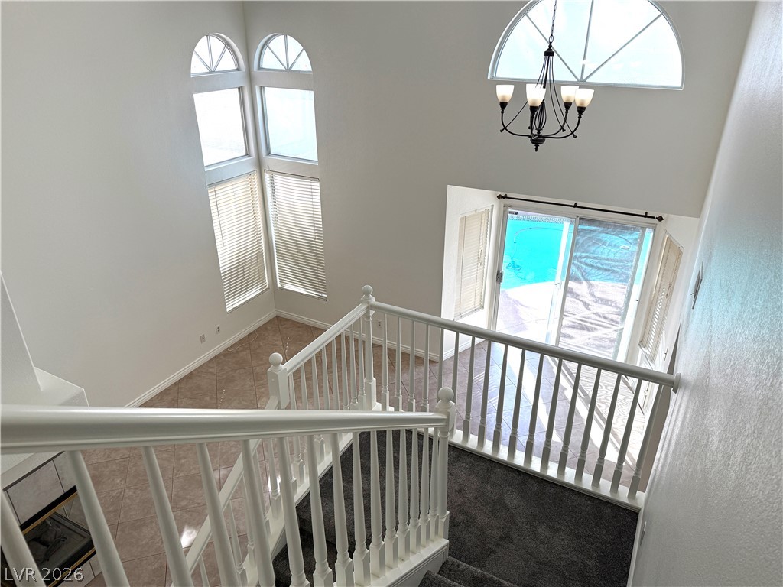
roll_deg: -0.7
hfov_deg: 71.6
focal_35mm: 24
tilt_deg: -26.4
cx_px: 392
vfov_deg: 56.8
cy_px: 294
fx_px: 543
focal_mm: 6.76
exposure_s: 1/708
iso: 100
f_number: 1.78
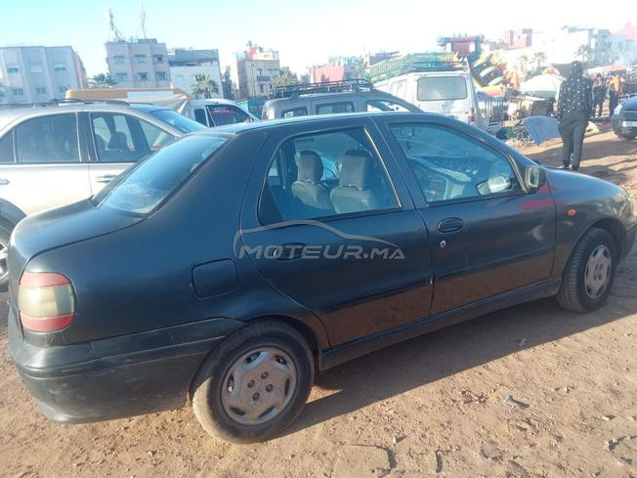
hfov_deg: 65.3
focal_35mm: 27
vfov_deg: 51.4
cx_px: 318
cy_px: 239
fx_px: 497
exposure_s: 1/212
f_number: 2.2
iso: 111
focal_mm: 3.79
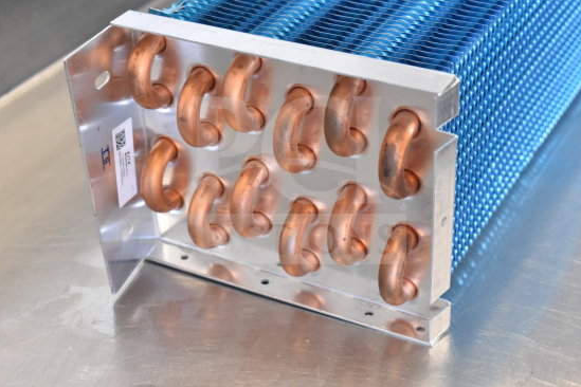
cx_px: 287
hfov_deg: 28.8
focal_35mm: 70
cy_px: 180
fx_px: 1130
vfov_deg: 19.5
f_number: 5
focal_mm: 42
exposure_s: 1/60
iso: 1800
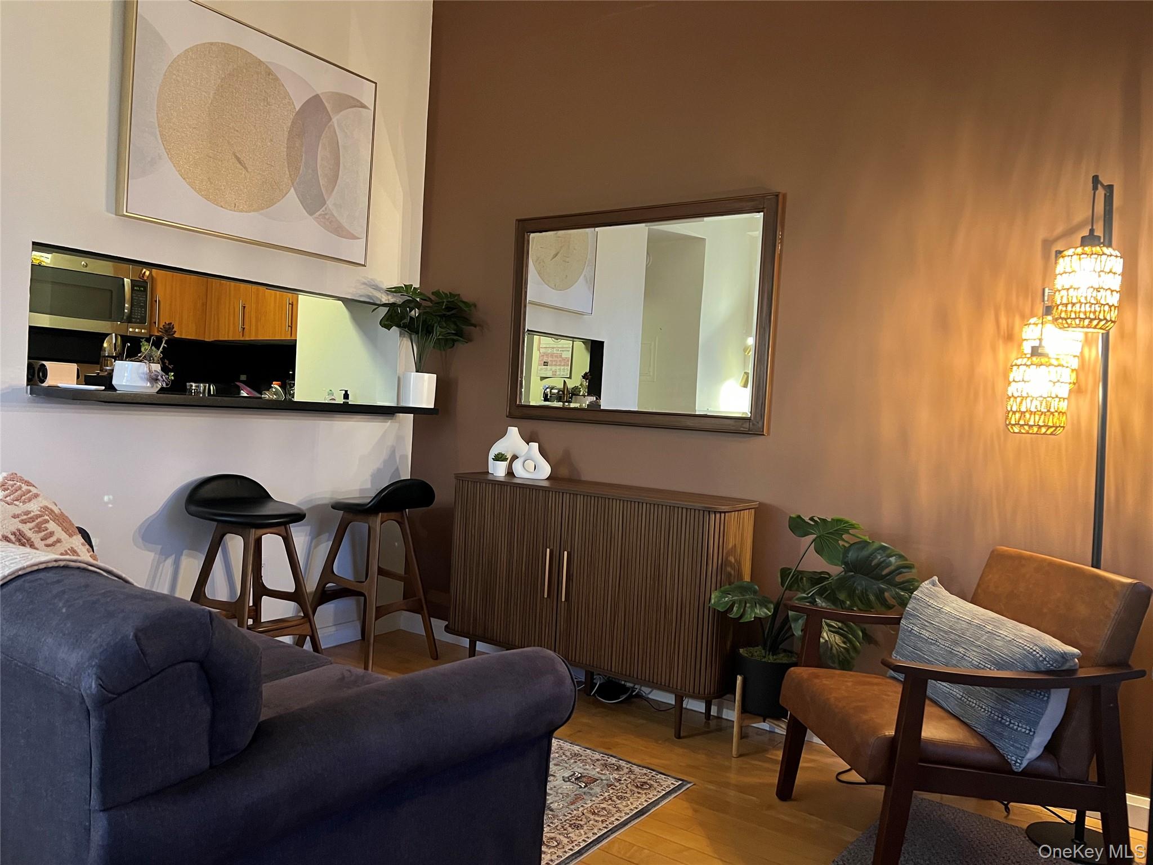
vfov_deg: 53.1
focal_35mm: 26
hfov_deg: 67.3
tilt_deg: -1.6
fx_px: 866
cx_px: 576
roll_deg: -3.1
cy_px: 432
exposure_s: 1/40
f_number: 1.5
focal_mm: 5.7
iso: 400
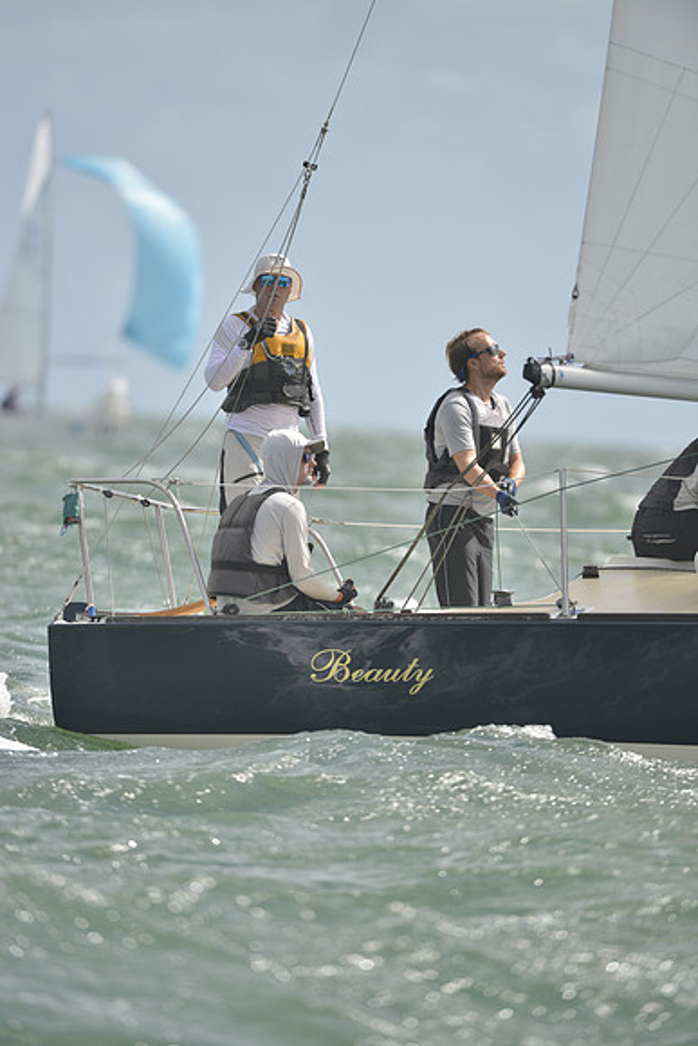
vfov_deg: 5.2
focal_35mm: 400
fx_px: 11625
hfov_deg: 3.4
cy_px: 523
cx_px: 349
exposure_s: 1/2000
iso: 280
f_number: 4.5
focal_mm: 400
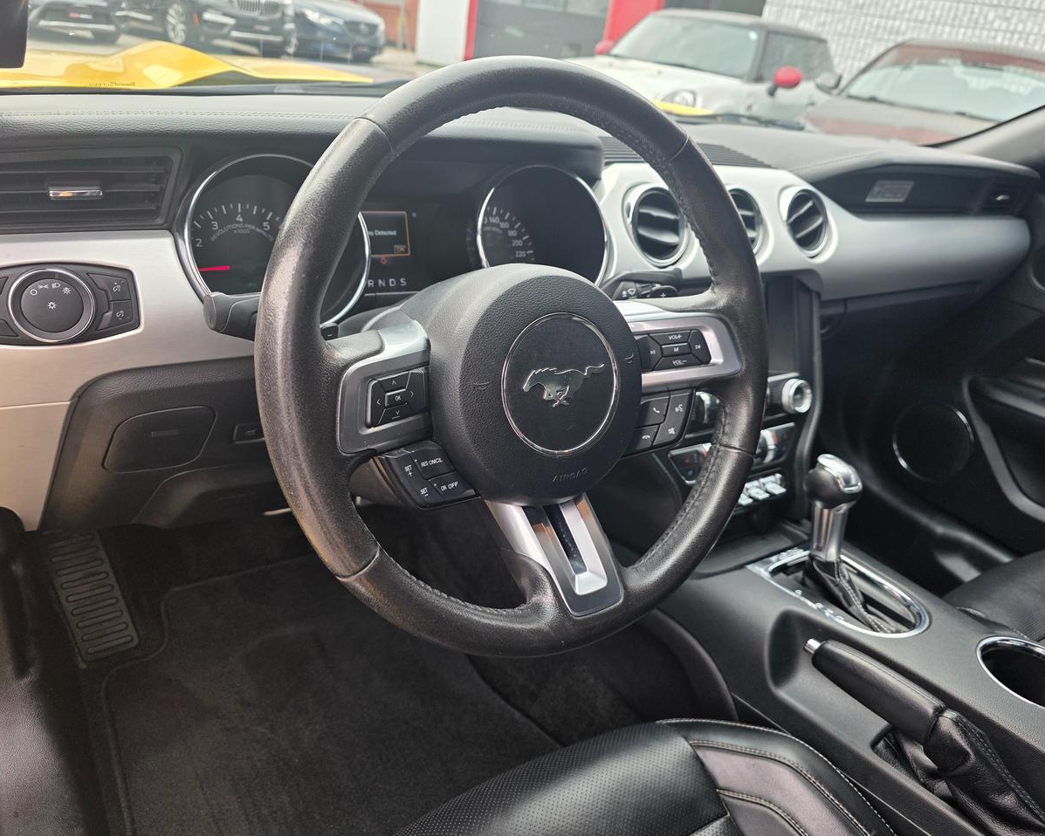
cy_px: 418
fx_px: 742
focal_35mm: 24
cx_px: 522
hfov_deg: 70.3
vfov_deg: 58.8
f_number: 1.7
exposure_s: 1/180
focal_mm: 6.3
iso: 40
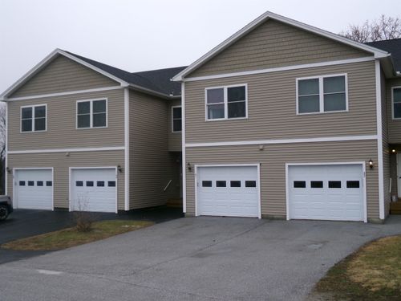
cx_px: 200
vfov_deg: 38.7
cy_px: 150
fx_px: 429
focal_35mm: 37
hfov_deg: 50.1
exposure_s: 1/280
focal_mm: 6.6
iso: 100
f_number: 4
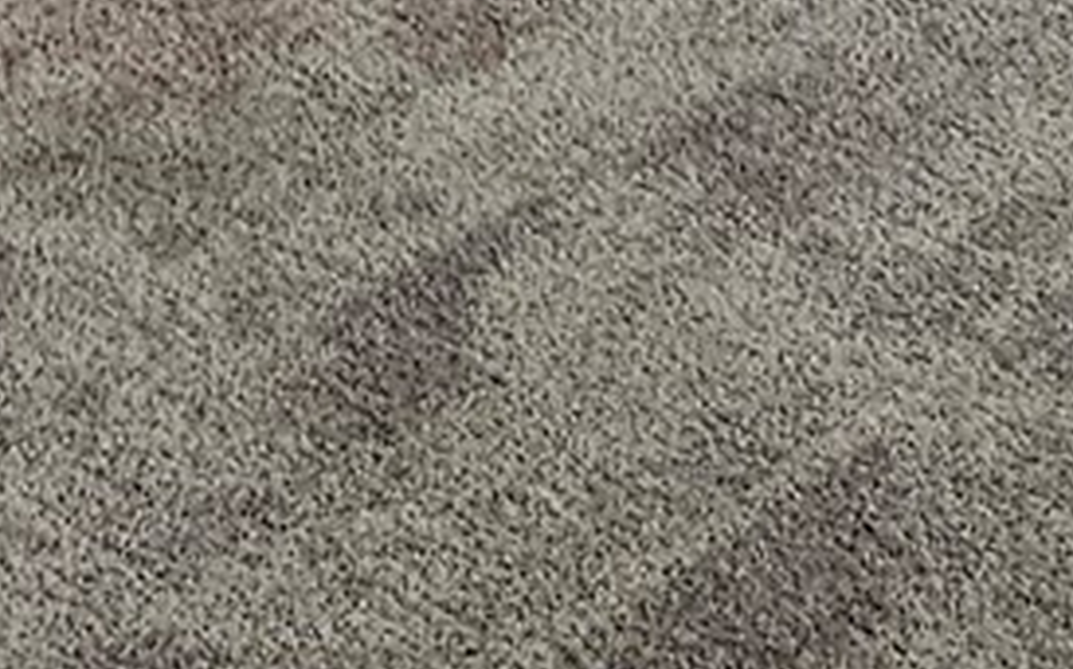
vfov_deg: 9.6
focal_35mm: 103
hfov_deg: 19.9
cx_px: 145
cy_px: -1393
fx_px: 3011
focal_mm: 2.2
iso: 125
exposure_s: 1/60
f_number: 2.2
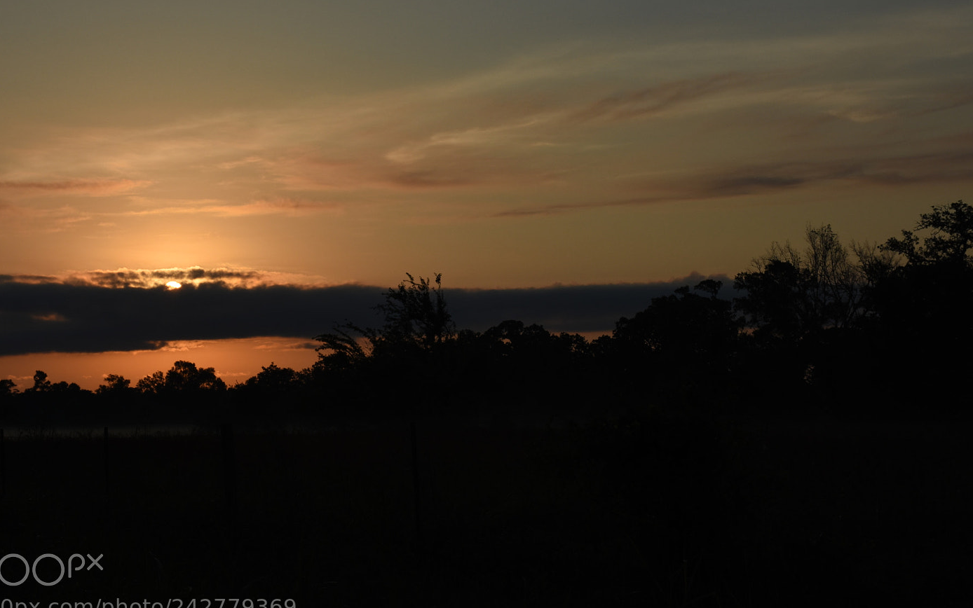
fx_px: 1963
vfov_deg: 17.6
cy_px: 289
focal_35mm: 74
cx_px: 490
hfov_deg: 27.8
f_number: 10
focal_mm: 42
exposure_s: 1/1600
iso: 200
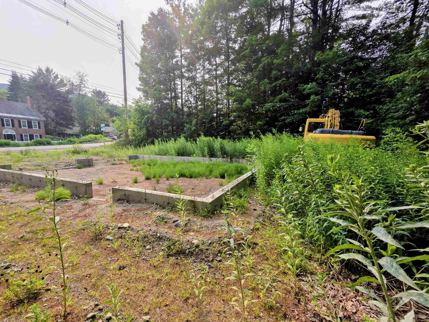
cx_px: 193
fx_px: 186
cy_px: 179
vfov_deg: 81.5
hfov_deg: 97.8
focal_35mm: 15
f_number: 1.9
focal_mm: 2.2
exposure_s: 1/1497
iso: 40
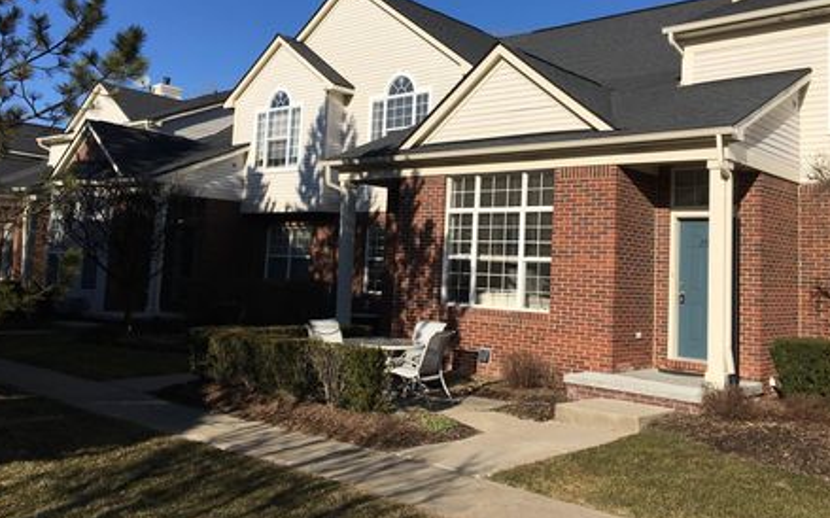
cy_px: 194
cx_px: 448
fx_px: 791
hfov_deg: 55.3
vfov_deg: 36.0
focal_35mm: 35
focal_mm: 4.15
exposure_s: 1/3077
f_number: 2.2
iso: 25
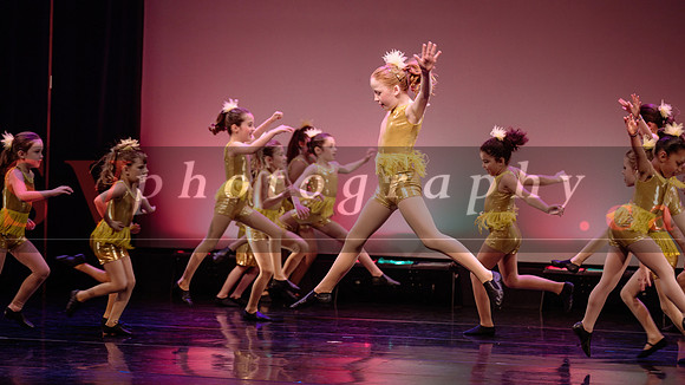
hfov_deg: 16.8
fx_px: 2321
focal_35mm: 128
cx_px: 342
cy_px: 173
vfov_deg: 9.5
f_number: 2.8
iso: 1600
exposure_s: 1/320
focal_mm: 122
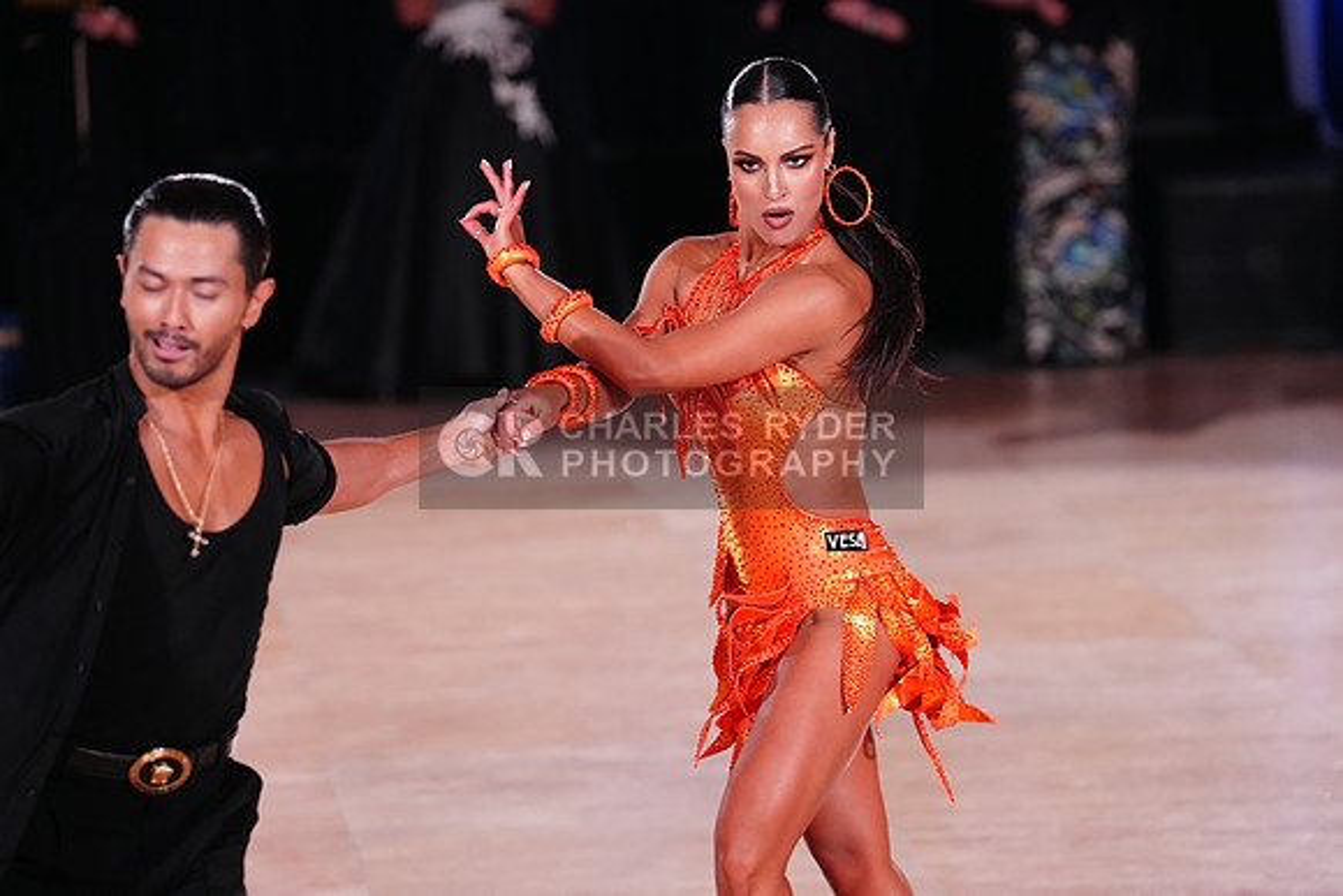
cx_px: 672
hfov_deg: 11.4
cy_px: 448
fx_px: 6716
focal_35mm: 180
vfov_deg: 7.6
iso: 3200
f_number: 3.5
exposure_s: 1/500
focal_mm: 180
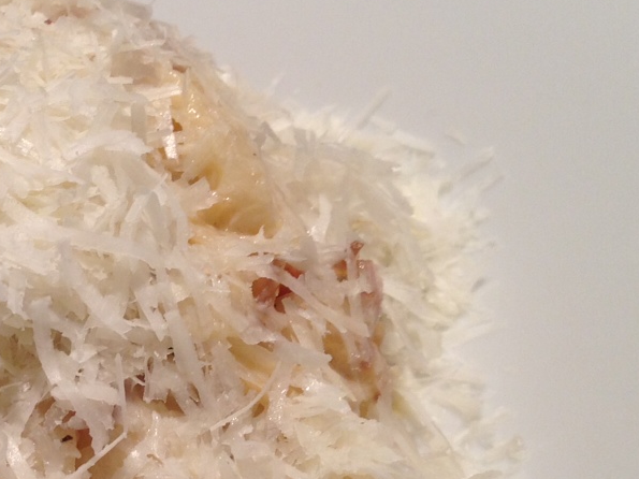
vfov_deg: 15.3
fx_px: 1772
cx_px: -78
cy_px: 401
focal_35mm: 96
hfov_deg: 19.5
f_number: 2.4
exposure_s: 1/20
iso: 50
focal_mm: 4.28
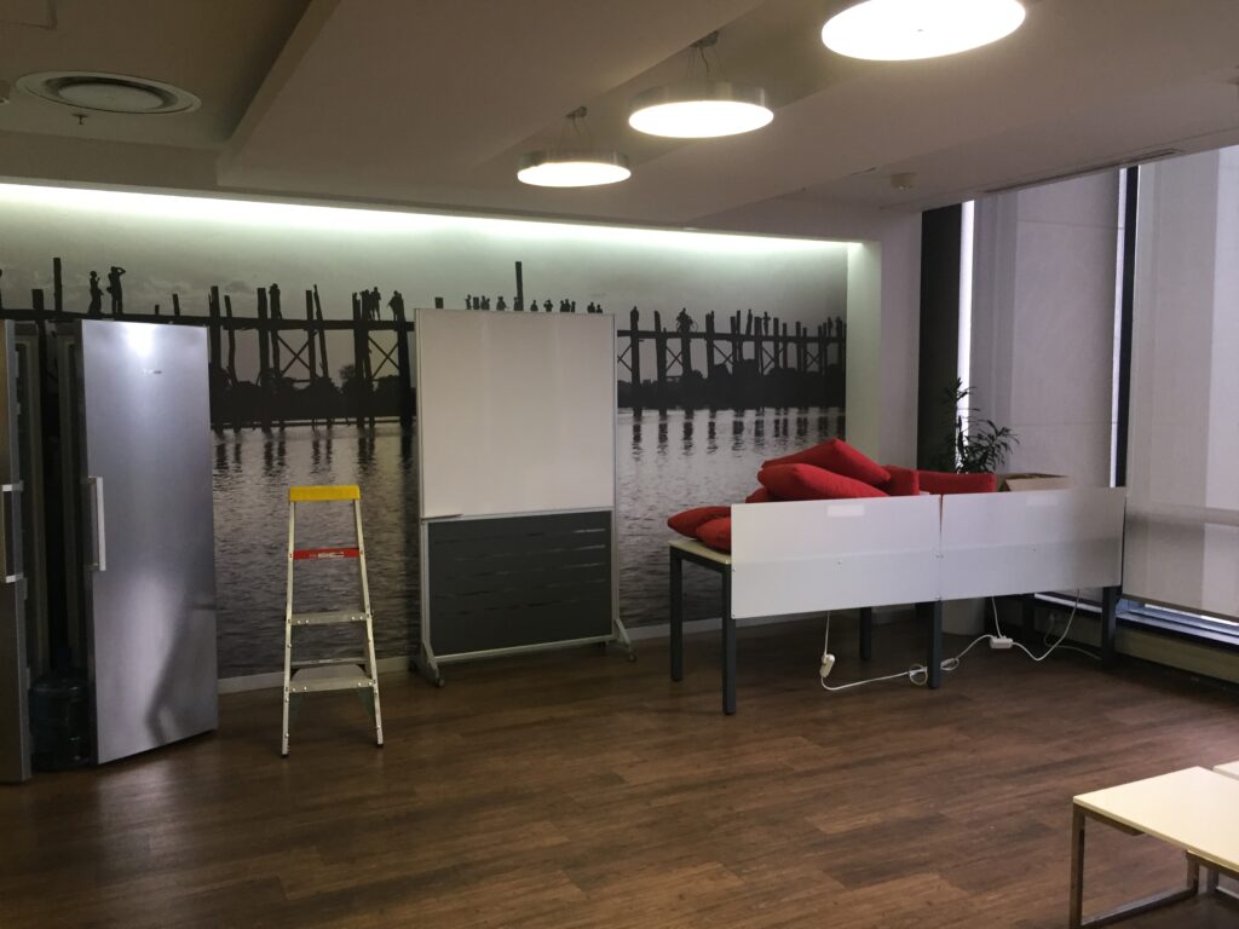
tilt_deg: -3.8
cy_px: 464
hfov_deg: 61.7
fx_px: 1038
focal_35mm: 29
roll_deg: -0.1
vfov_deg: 48.2
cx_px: 620
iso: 125
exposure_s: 1/33
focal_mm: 4.15
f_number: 2.2
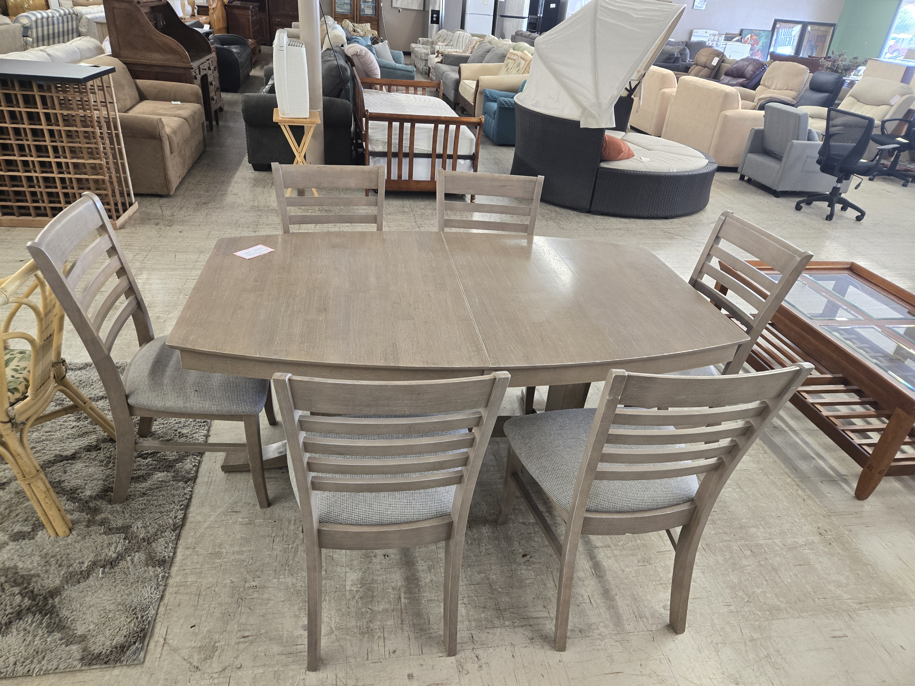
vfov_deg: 58.9
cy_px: 343
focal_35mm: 23
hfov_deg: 73.9
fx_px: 608
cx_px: 458
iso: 320
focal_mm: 5.4
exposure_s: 1/120
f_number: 1.8
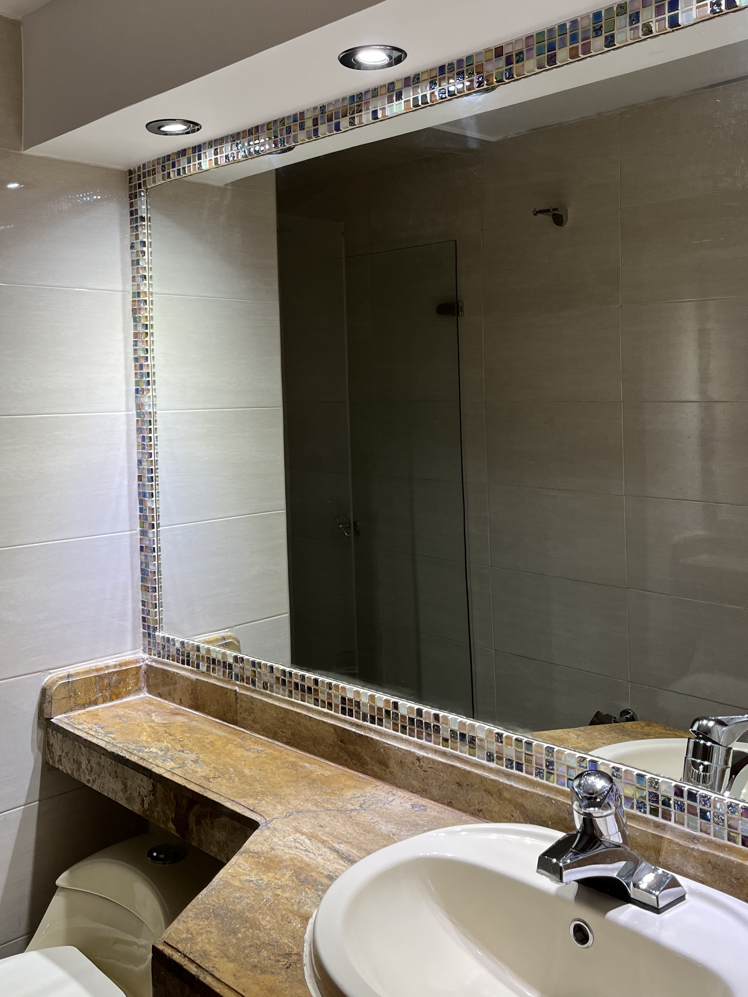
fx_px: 980
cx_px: 308
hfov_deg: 41.6
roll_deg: +2.0
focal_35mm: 34
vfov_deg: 53.8
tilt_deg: -2.6
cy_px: 441
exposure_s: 1/120
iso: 125
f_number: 1.6
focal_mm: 5.1
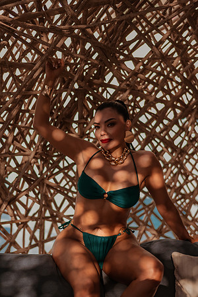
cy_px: 148
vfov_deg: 34.5
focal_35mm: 58
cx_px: 99
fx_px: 478
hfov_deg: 23.4
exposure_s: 1/1000
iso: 125
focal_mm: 58
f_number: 1.4
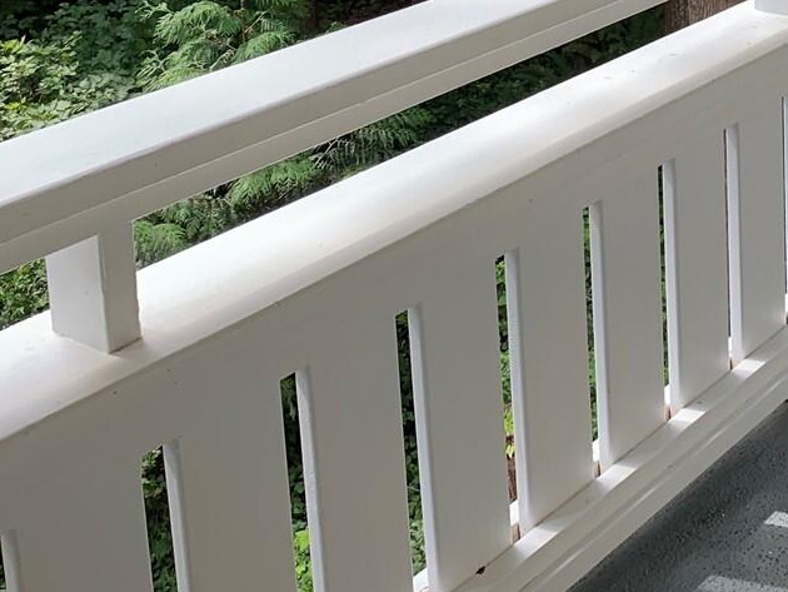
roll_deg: +0.9
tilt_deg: -12.5
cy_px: -91
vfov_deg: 21.0
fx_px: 1503
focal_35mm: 66
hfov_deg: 27.8
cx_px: 775
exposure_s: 1/144
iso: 25
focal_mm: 4.25
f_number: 1.8
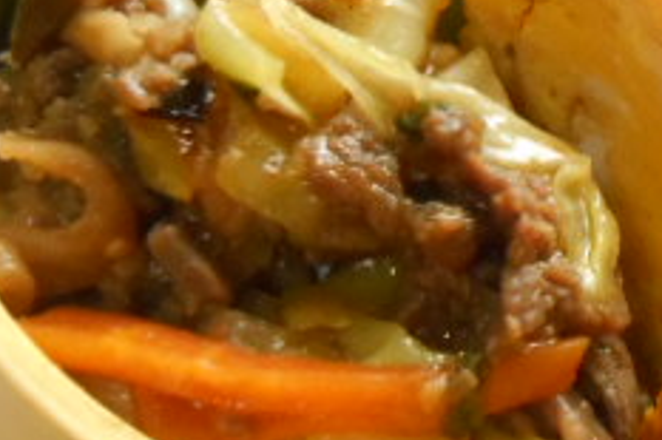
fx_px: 3675
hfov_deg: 10.2
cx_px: 648
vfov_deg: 6.8
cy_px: -40
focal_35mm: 200
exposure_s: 1/50
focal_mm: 12.5
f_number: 4.5
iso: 800
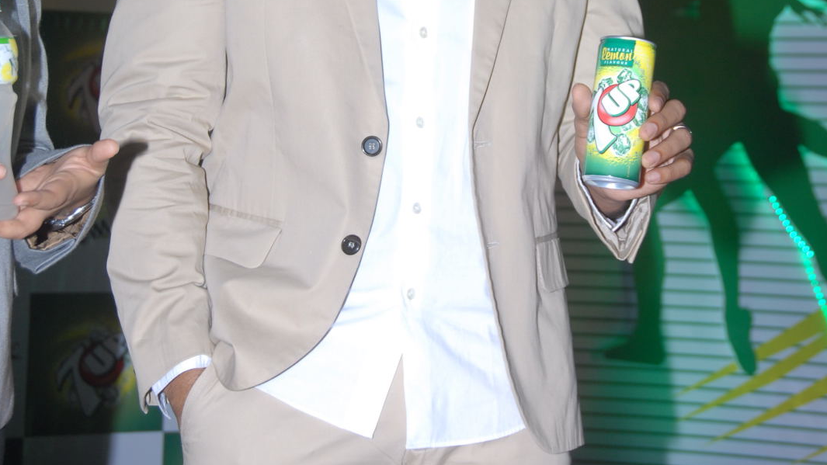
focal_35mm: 123
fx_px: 2697
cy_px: 69
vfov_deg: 9.8
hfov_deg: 17.4
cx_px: 413
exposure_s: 1/125
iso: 250
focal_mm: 52
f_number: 6.3
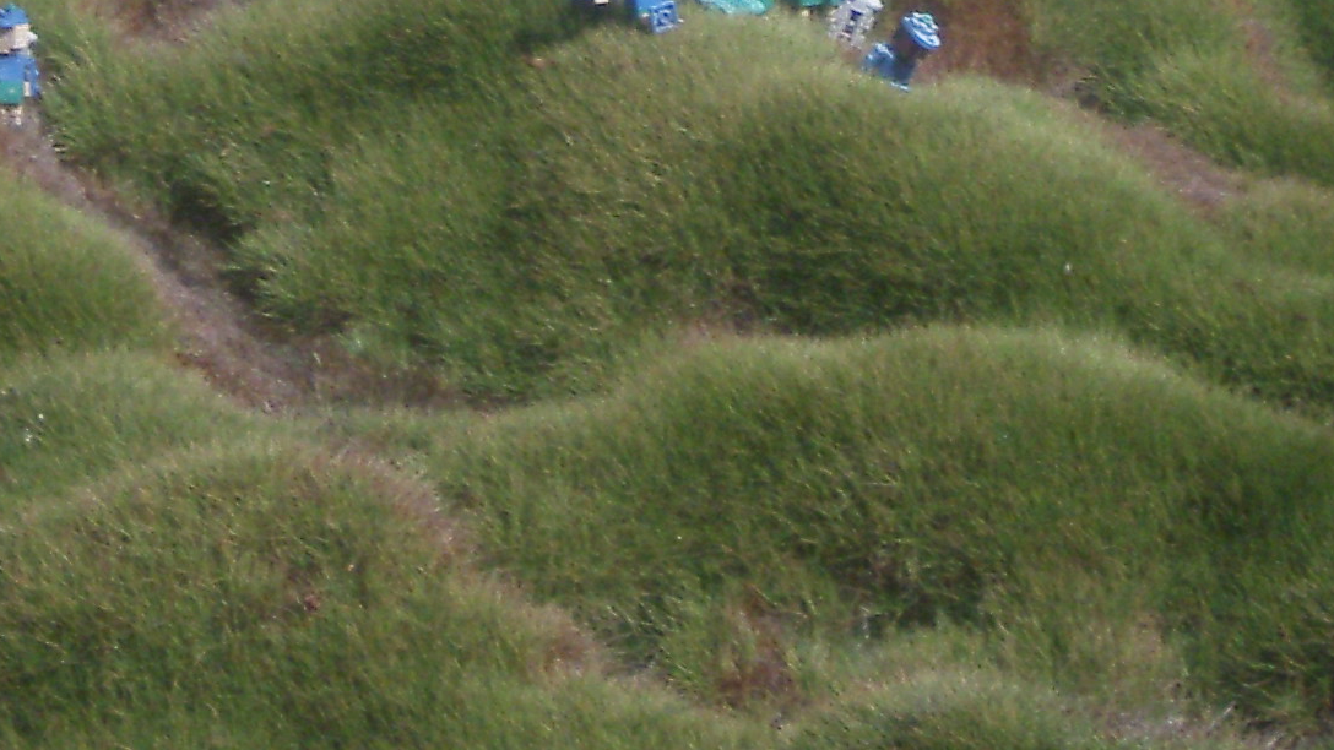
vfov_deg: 3.0
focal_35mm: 409
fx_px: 14467
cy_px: -309
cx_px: 722
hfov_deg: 5.3
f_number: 14.1
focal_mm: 18.9
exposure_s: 1/105
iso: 125
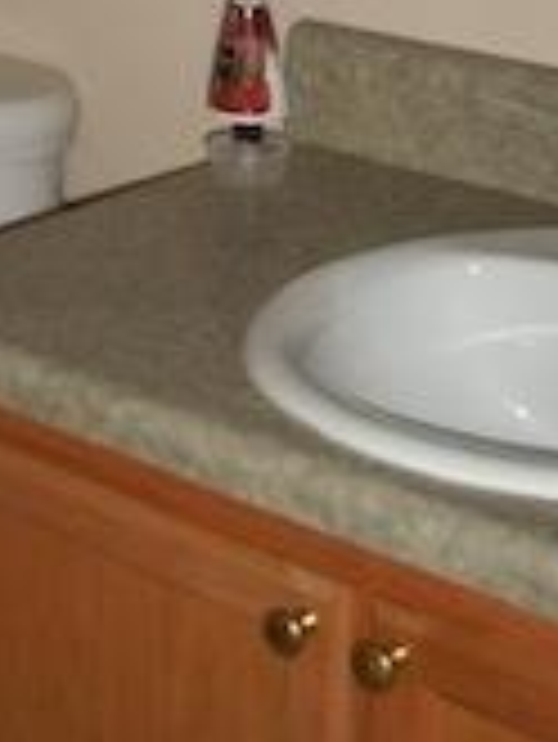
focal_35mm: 102
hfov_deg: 14.0
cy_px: -81
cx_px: -166
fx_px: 2189
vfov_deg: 18.5
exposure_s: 1/125
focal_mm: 6.3
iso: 200
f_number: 3.1
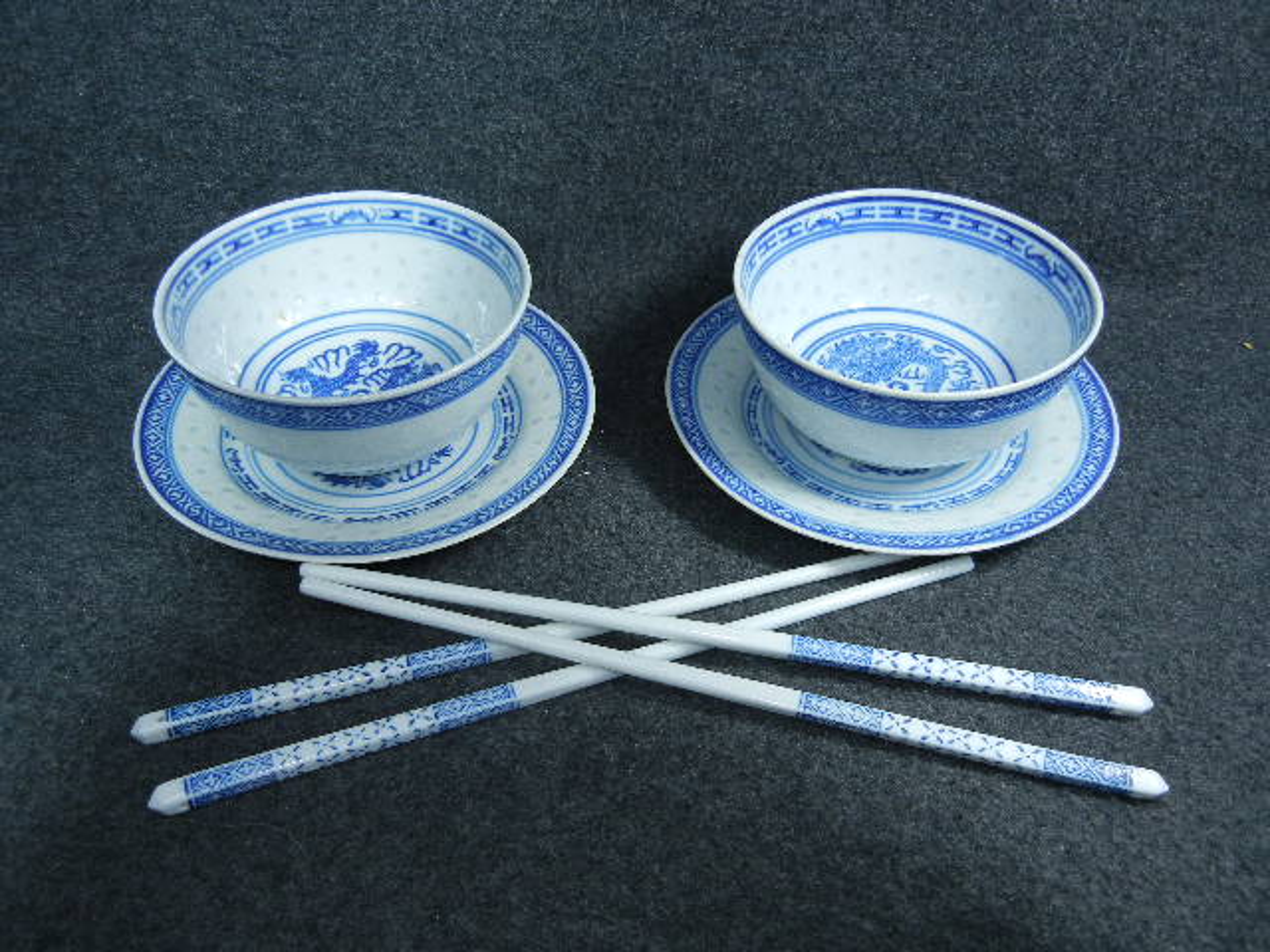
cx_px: 635
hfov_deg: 54.0
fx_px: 1247
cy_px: 476
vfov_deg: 41.8
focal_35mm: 34
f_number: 3.6
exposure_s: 1/31.1
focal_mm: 6.2
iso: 241
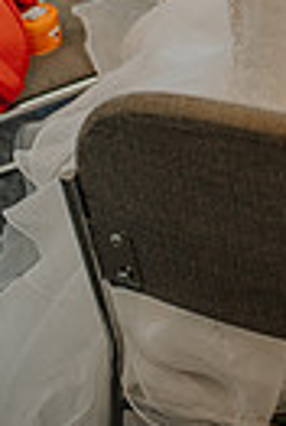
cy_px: -189
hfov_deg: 11.1
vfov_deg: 15.8
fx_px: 1422
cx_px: 400
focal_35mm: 120
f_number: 2.2
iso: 2000
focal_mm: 35
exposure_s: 1/1000
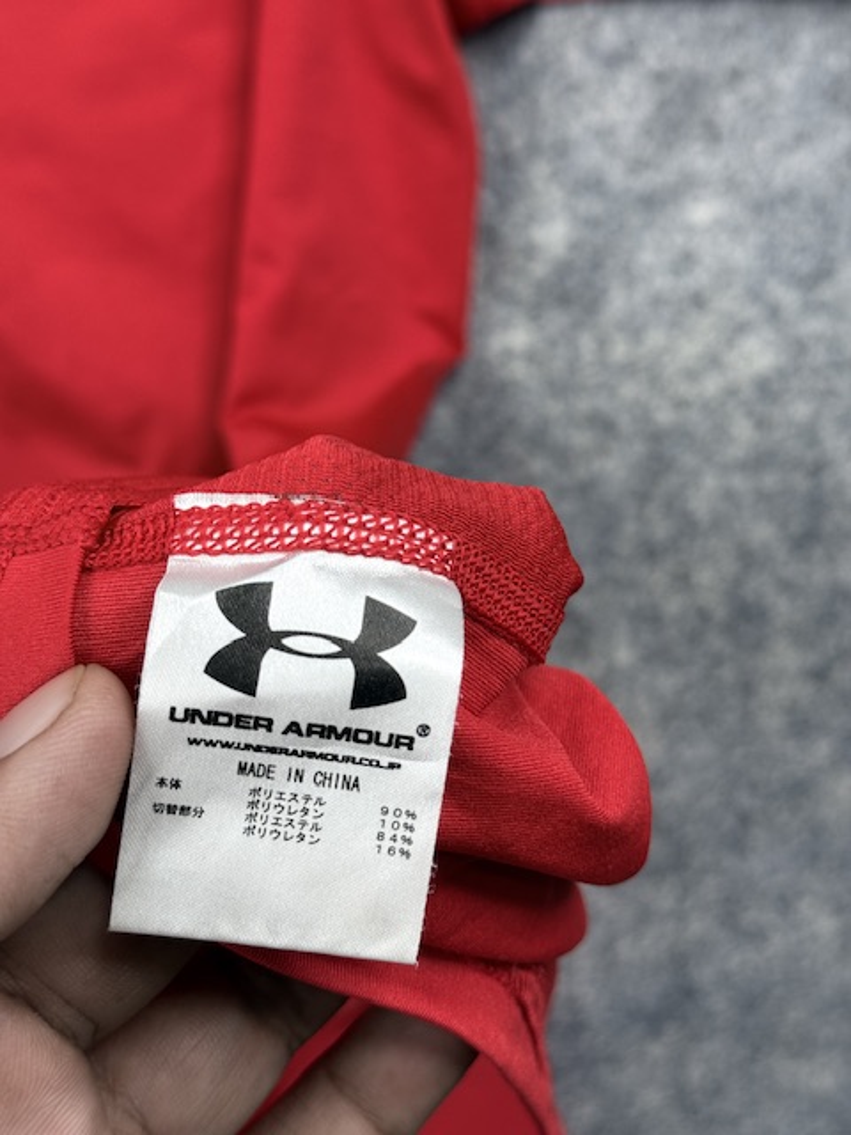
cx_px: 426
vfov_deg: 39.7
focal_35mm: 48
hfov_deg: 30.3
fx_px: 1573
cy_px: 568
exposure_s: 1/100
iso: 50
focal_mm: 6.76
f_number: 1.78
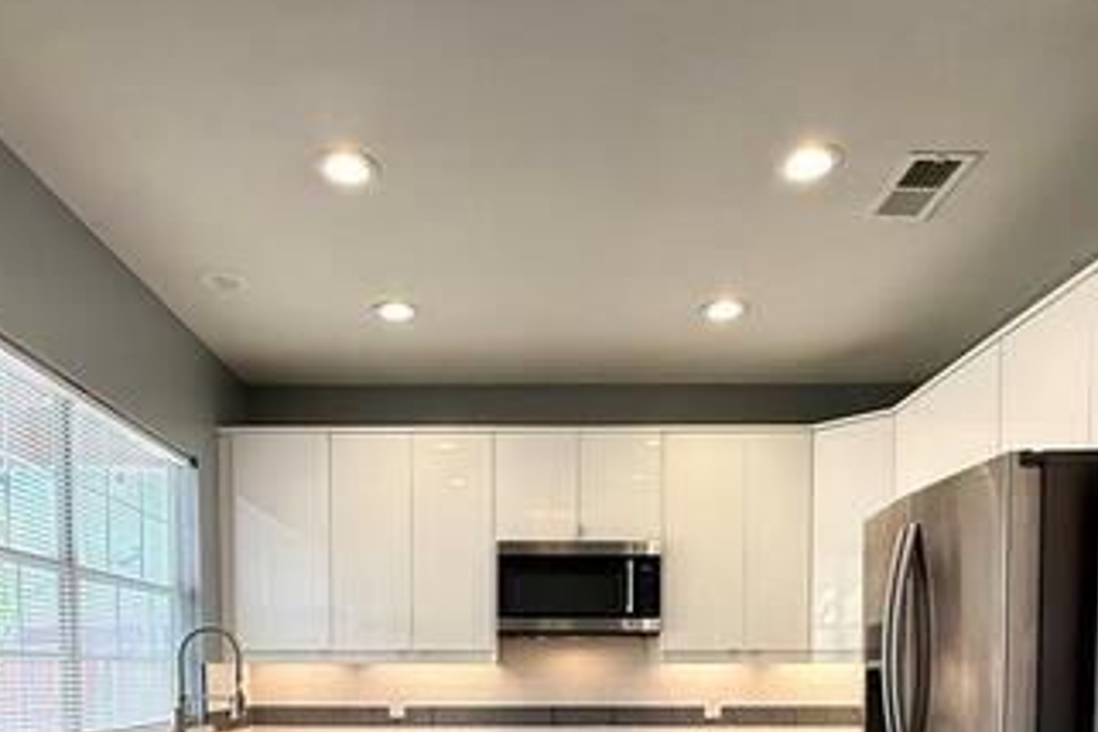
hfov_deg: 63.6
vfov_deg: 40.1
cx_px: 523
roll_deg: -0.4
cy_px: 715
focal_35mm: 29
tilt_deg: -2.5
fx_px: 884
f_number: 2.2
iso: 125
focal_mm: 2.22
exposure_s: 1/120
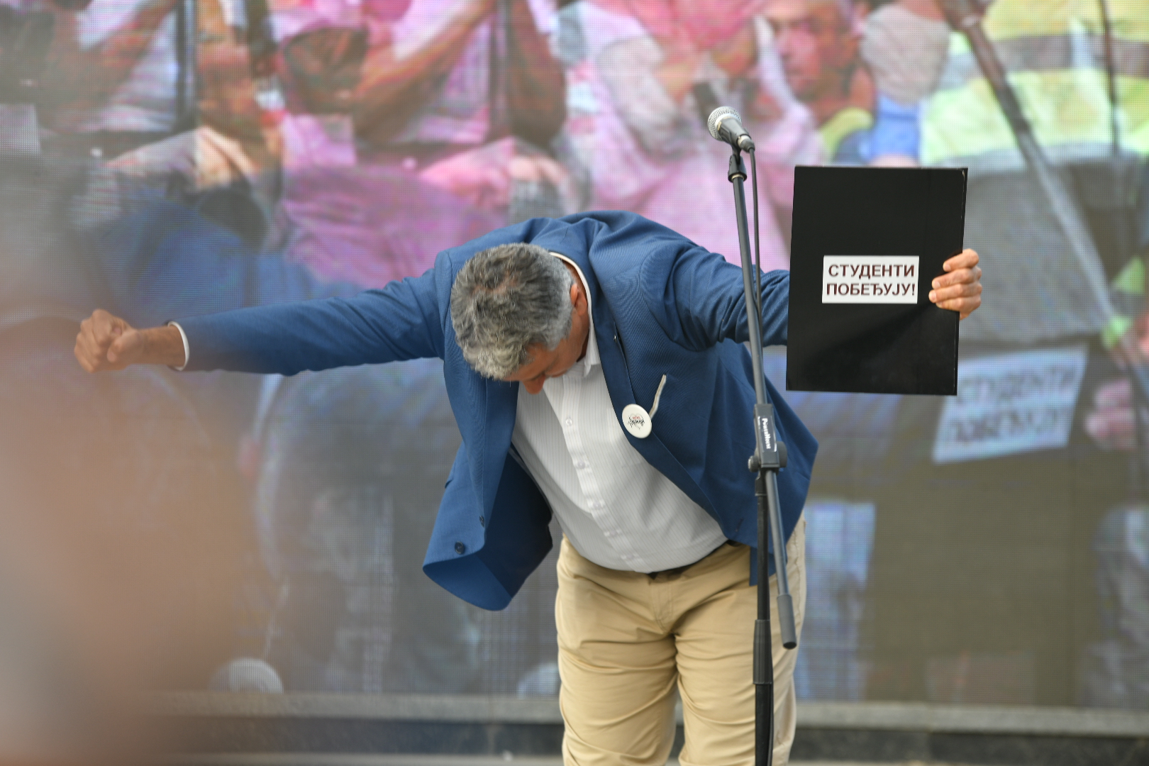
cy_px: 383
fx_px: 5904
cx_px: 574
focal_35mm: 185
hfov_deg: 11.1
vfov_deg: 7.4
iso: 200
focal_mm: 185
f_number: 4
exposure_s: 1/250
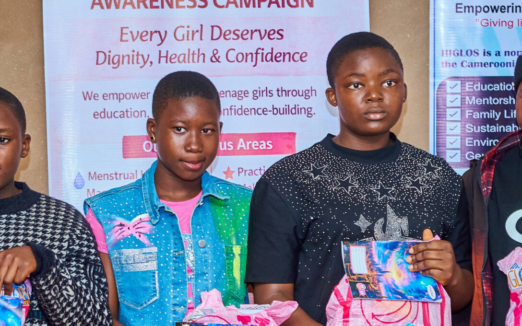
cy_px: 286
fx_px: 1707
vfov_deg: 10.9
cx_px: 246
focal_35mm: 120
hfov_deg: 17.4
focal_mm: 50
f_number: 2.8
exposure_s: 1/200
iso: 320
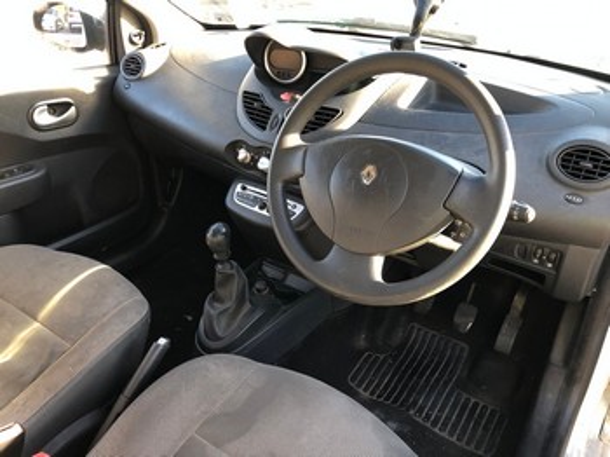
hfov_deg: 63.5
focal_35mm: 28
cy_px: 228
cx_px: 305
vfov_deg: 49.7
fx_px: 493
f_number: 1.8
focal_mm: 4
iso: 25
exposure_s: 1/30
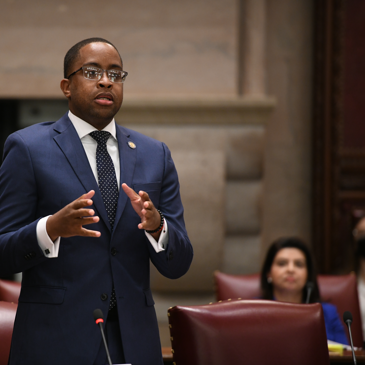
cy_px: 183
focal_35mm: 256
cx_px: 96
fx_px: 3054
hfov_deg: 6.8
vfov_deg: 6.8
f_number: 3.5
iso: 2500
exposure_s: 1/125
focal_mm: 200
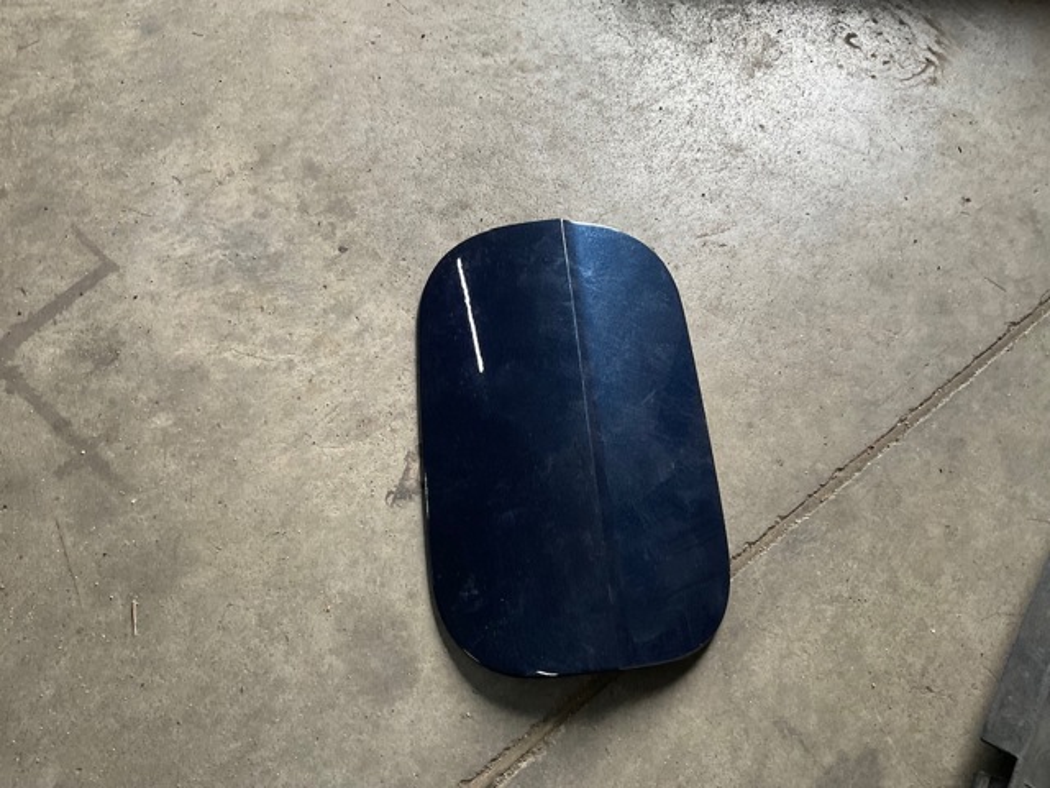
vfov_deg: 48.2
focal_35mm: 29
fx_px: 880
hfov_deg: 61.7
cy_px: 394
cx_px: 525
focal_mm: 3
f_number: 1.8
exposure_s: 1/50
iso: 80
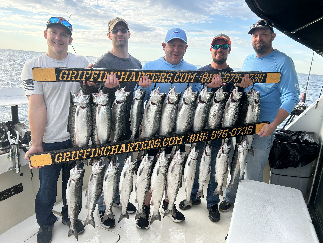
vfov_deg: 53.1
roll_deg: -4.5
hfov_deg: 67.3
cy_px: 122
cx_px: 162
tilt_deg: -15.0
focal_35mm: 26
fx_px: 243
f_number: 1.5
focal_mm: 5.7
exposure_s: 1/814
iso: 50
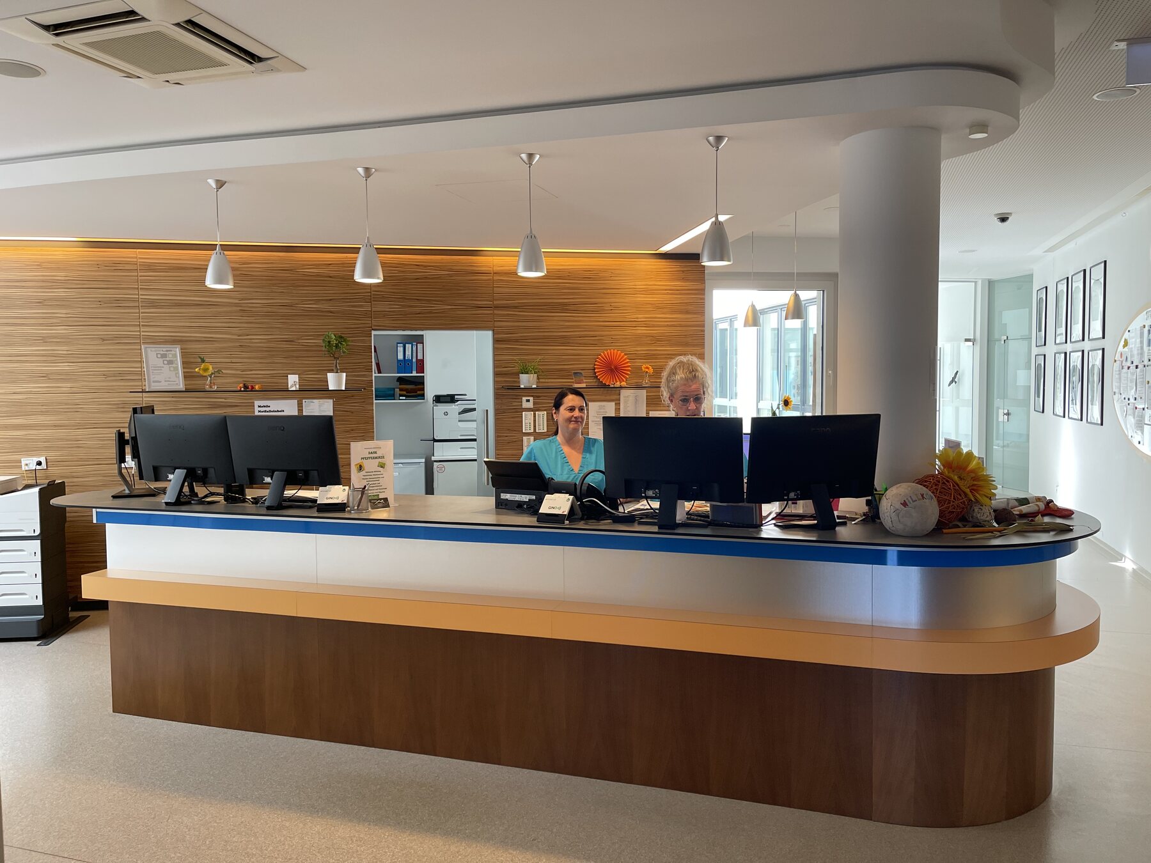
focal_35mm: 25
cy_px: 432
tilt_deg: -4.8
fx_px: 831
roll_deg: +0.8
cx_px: 576
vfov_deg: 54.9
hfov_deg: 69.4
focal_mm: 5.1
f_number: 1.6
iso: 100
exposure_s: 1/100
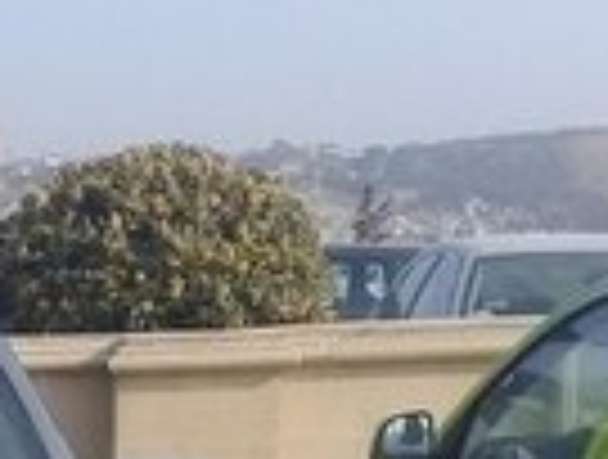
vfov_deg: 9.5
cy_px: 745
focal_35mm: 151
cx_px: -360
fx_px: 2659
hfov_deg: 12.3
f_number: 2.2
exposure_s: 1/1074
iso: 50
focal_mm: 3.3
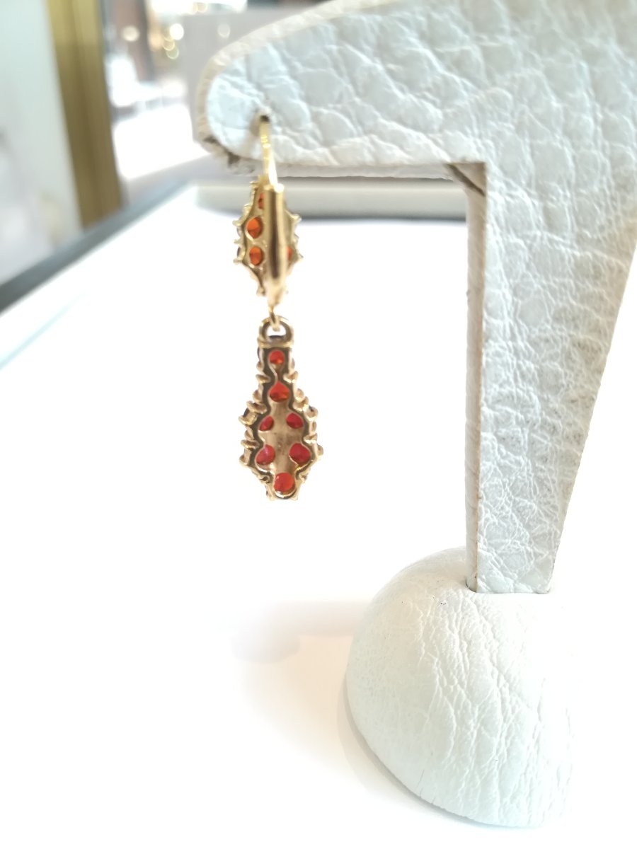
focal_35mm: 26
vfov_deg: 67.3
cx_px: 318
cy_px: 424
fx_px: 638
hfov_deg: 53.1
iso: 125
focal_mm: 3.83
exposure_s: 1/30
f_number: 2.2
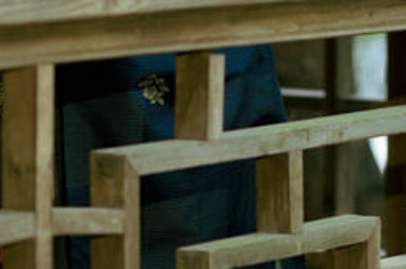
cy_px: -289
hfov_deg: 5.7
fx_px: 4077
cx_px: 357
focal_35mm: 362
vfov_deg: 3.7
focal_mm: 85
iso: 640
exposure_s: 1/125
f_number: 1.8
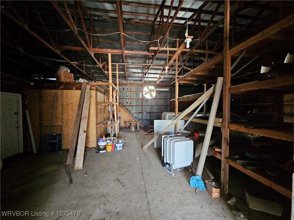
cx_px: 147
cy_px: 110
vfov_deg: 89.9
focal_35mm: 13
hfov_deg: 106.2
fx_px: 110
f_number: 2.2
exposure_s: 1/24
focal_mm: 2.2
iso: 1000
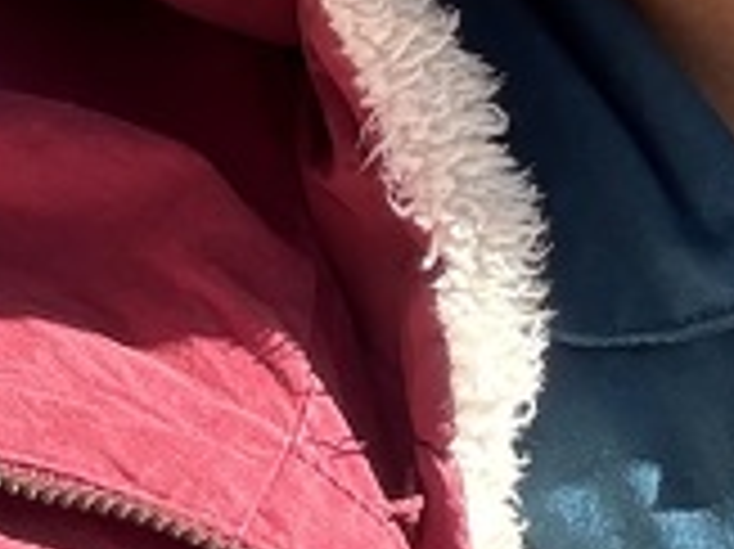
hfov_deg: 15.0
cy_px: -657
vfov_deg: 10.3
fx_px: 2733
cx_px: 781
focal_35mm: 129
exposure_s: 1/168
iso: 40
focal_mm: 2.69
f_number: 1.9
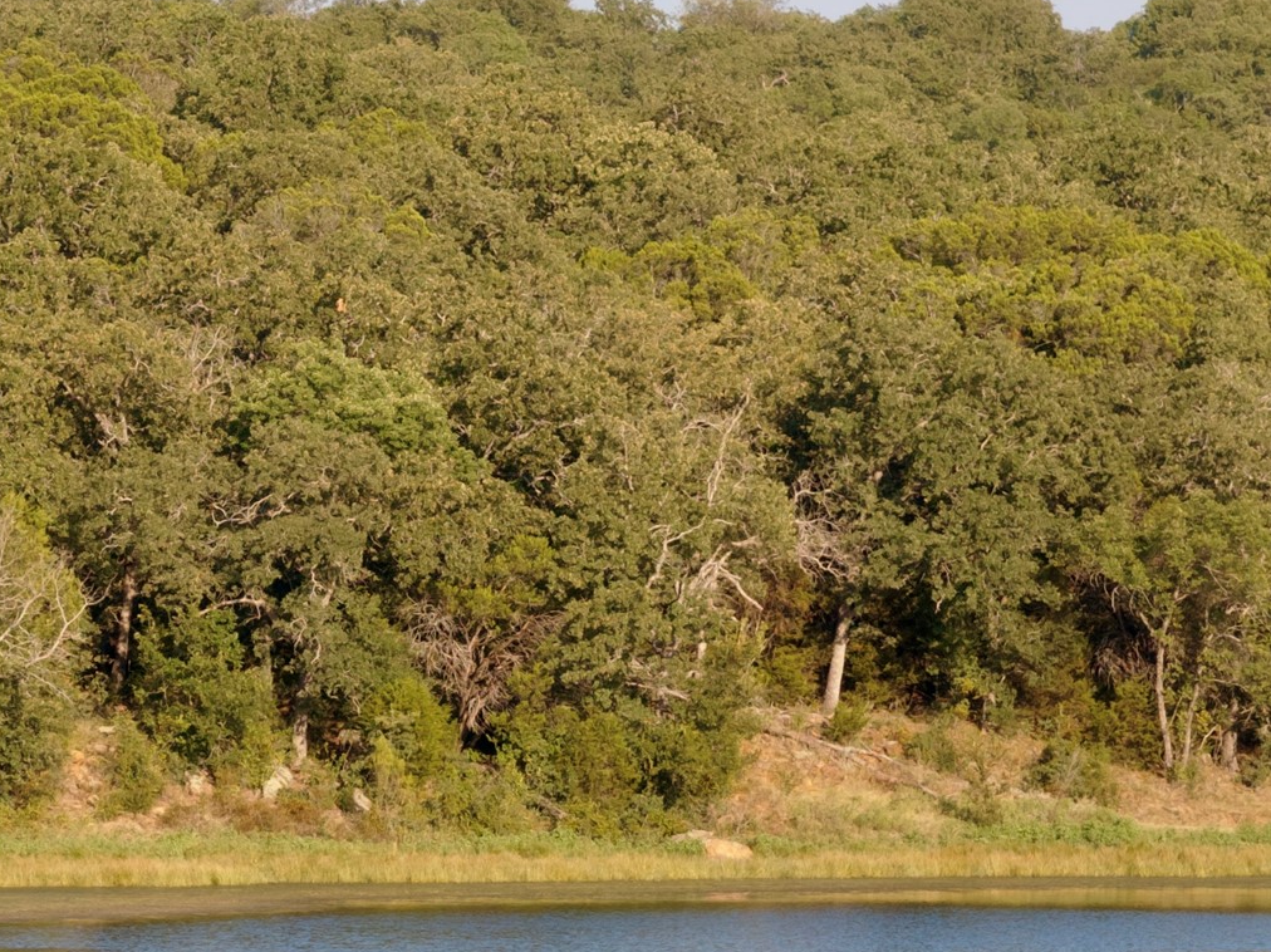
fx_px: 12331
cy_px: 697
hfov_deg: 5.9
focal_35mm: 336
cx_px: 370
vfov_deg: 4.4
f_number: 3.4
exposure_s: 1/25
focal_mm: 30.71
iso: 100
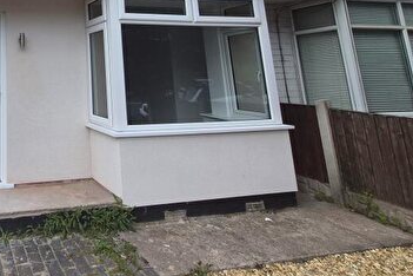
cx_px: 16
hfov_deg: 55.1
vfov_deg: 43.3
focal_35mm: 27
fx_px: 310
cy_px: 22
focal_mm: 1.74
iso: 40
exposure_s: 1/1444
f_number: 2.2
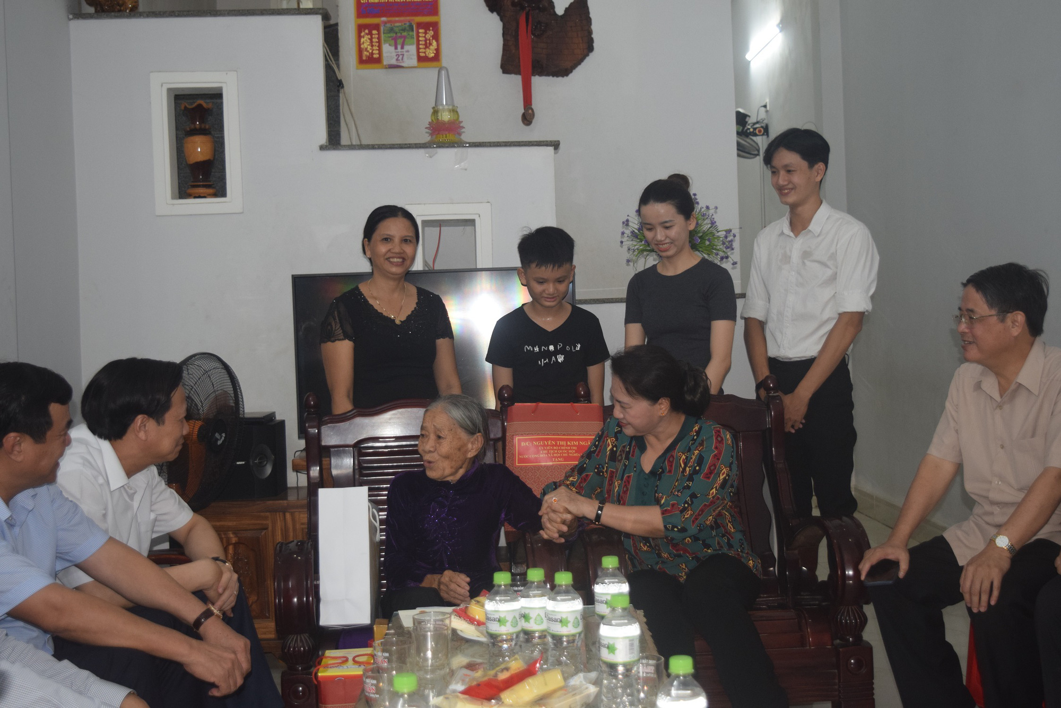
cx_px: 530
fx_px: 1415
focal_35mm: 48
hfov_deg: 41.1
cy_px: 354
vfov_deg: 28.1
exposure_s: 1/60
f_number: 4.5
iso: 800
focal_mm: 32
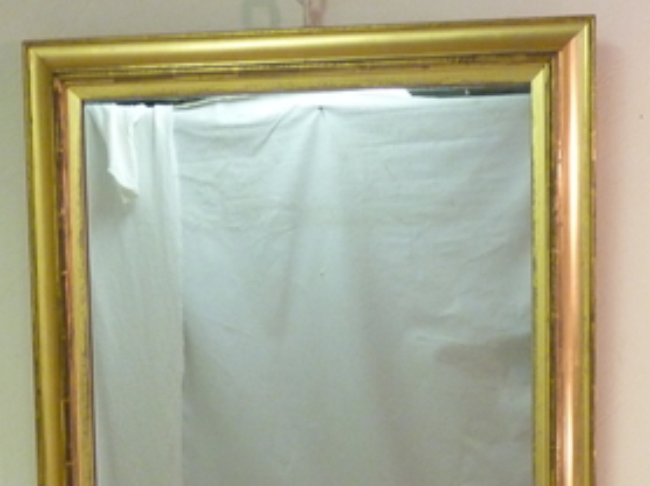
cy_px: 477
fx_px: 1501
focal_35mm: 80
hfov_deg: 24.4
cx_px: 327
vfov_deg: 18.0
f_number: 3.6
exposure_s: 1/25
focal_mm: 6.1
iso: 400
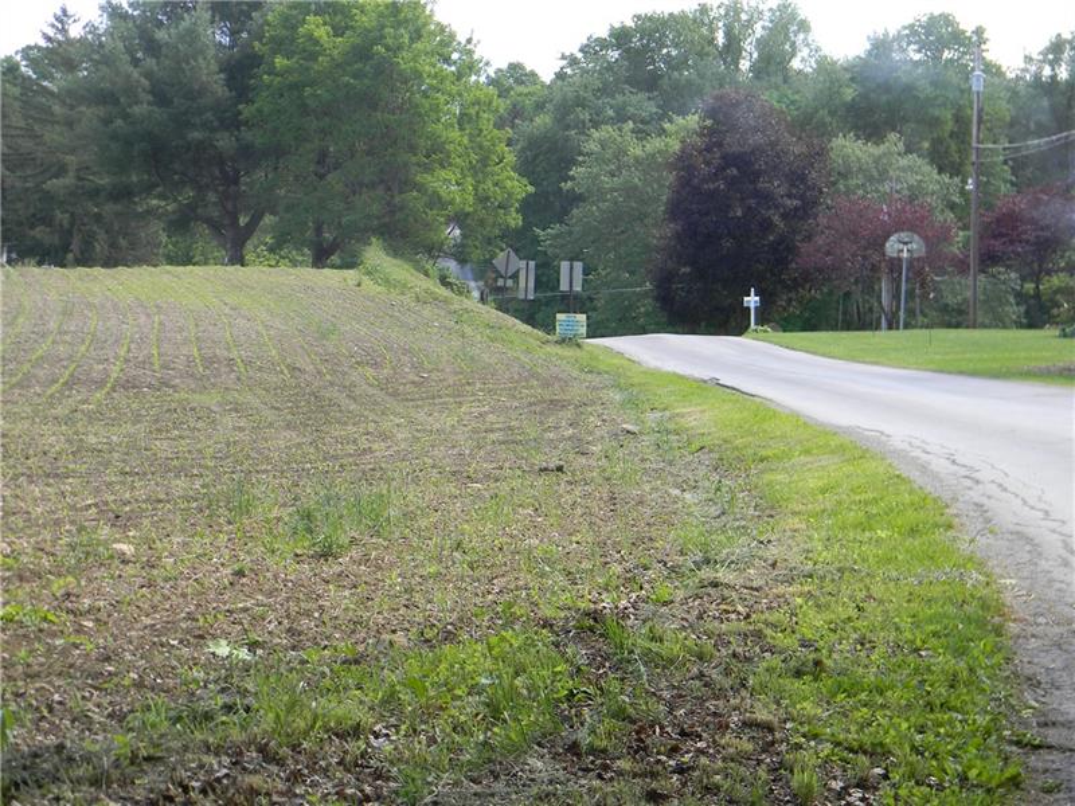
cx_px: 538
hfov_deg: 23.6
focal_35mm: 83
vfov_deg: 17.8
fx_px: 2578
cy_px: 403
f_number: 4.5
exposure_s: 1/128
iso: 80
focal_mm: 15.1
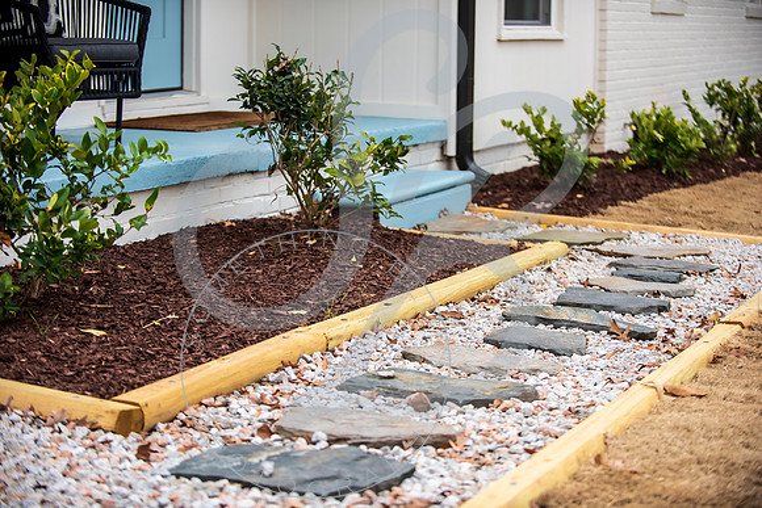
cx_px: 378
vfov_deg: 19.2
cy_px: 254
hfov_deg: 28.4
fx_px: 1506
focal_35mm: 71
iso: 200
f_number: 2.8
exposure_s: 1/640
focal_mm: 70
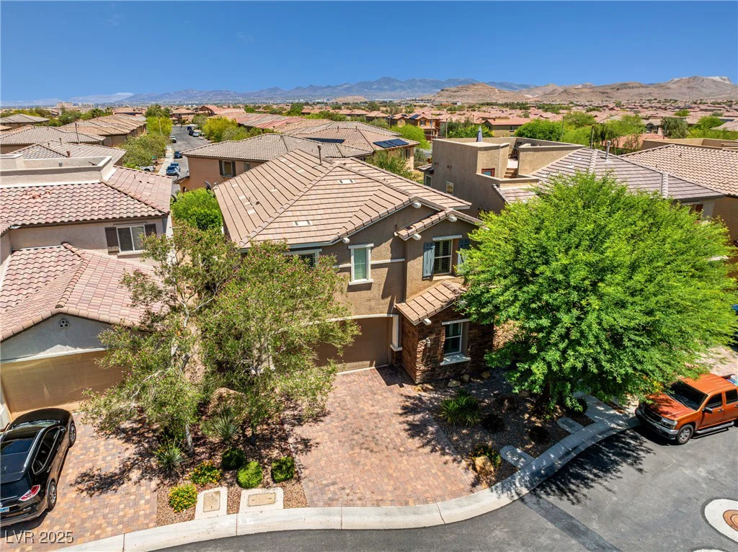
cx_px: 369
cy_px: 276
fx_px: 511
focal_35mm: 24
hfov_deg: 71.6
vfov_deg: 56.7
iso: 110
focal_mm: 12.29
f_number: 2.8
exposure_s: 1/320
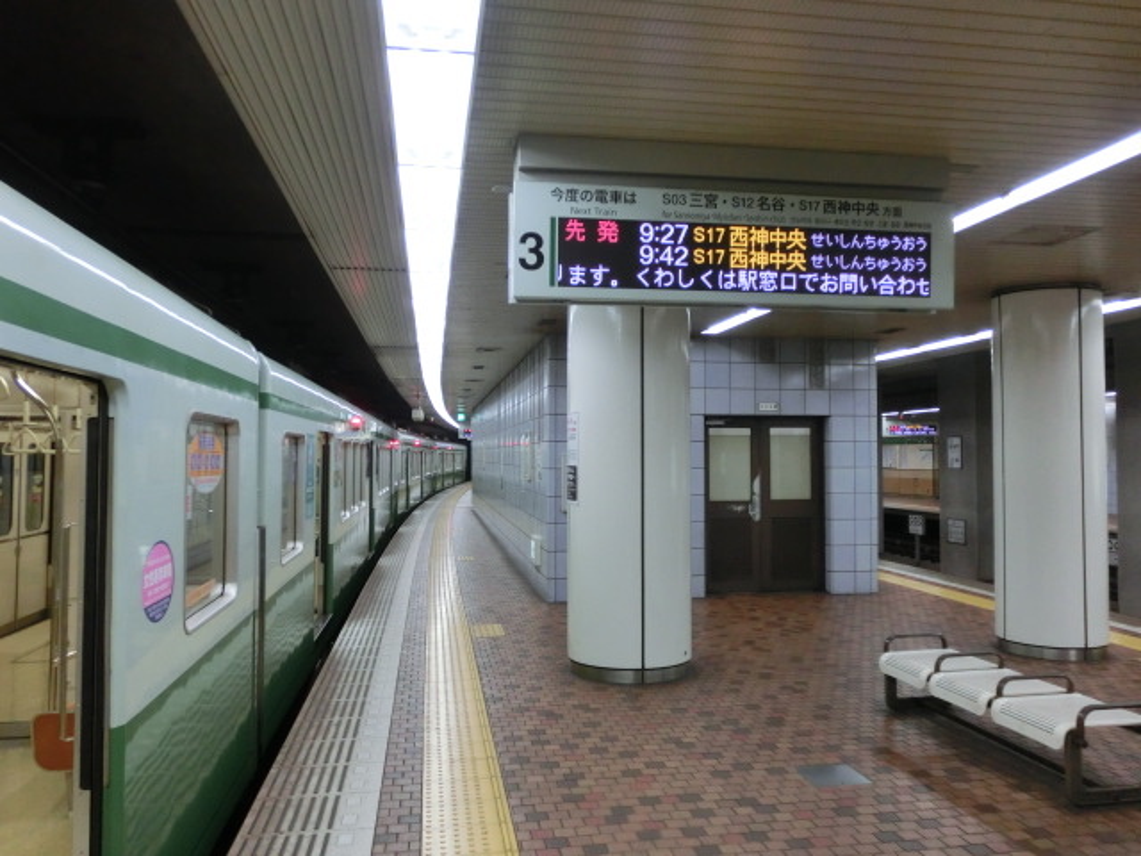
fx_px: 923
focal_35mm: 28
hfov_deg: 63.4
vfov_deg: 49.7
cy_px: 428
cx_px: 570
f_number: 3
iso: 320
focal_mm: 5
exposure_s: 1/125
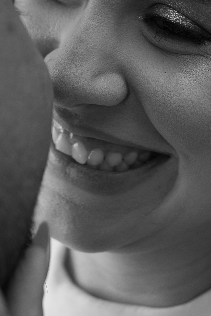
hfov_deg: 12.3
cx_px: 207
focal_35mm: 110
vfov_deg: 18.2
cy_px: 7
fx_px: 967
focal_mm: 30
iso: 100
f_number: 2.8
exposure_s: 1/160
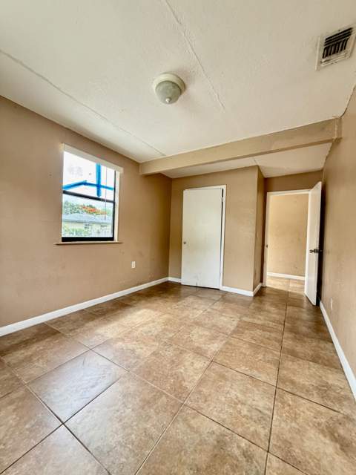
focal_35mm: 14
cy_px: 238
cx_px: 178
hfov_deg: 85.7
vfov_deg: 102.1
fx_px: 192
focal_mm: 2.22
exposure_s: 1/106
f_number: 2.2
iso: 320
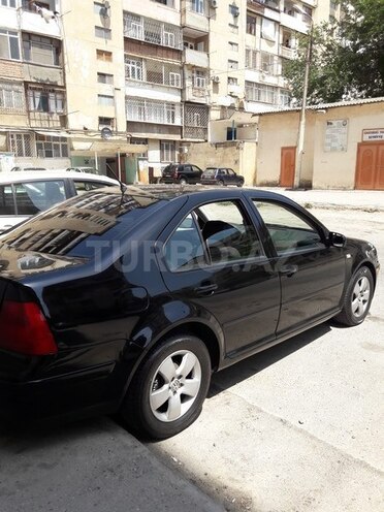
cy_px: 256
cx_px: 192
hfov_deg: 49.7
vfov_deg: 63.4
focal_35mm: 28
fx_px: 414
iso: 40
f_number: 1.9
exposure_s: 1/792
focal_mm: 3.7
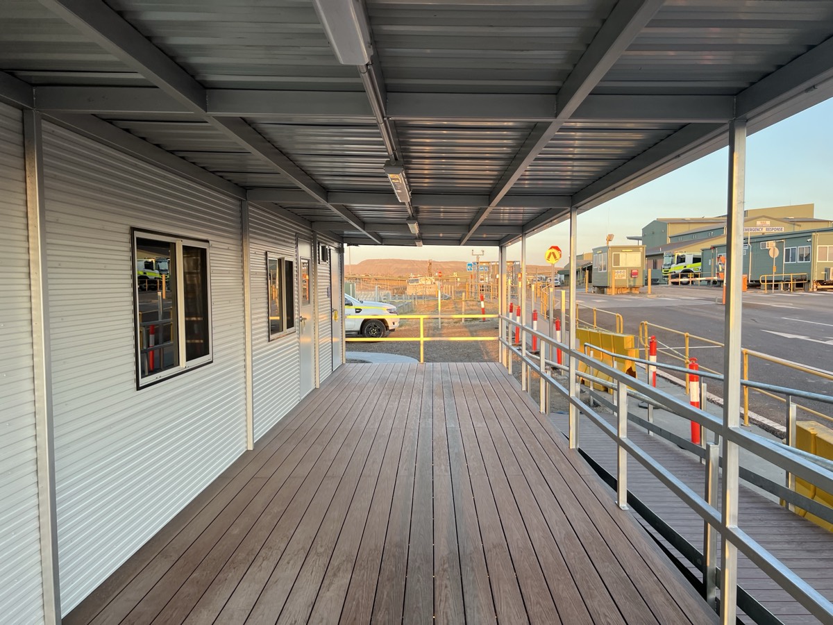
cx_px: 416
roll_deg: +1.7
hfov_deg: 67.3
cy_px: 312
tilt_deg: -3.8
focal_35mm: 26
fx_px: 626
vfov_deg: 53.1
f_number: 1.5
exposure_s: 1/165
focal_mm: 5.7
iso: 40
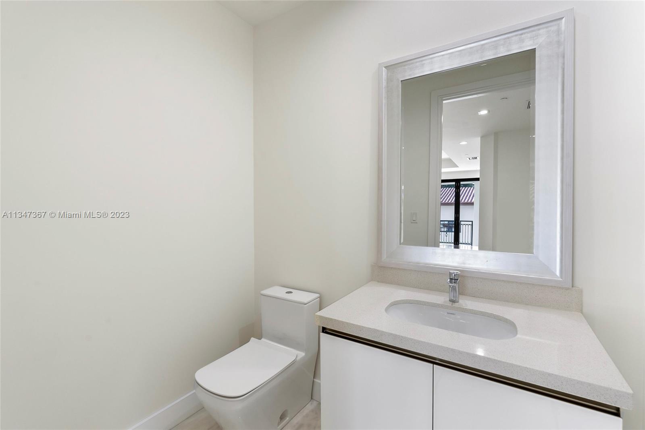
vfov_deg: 73.8
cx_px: 322
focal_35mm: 16
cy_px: 215
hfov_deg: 96.7
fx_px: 287
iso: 320
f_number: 10
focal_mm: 16
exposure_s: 1/3
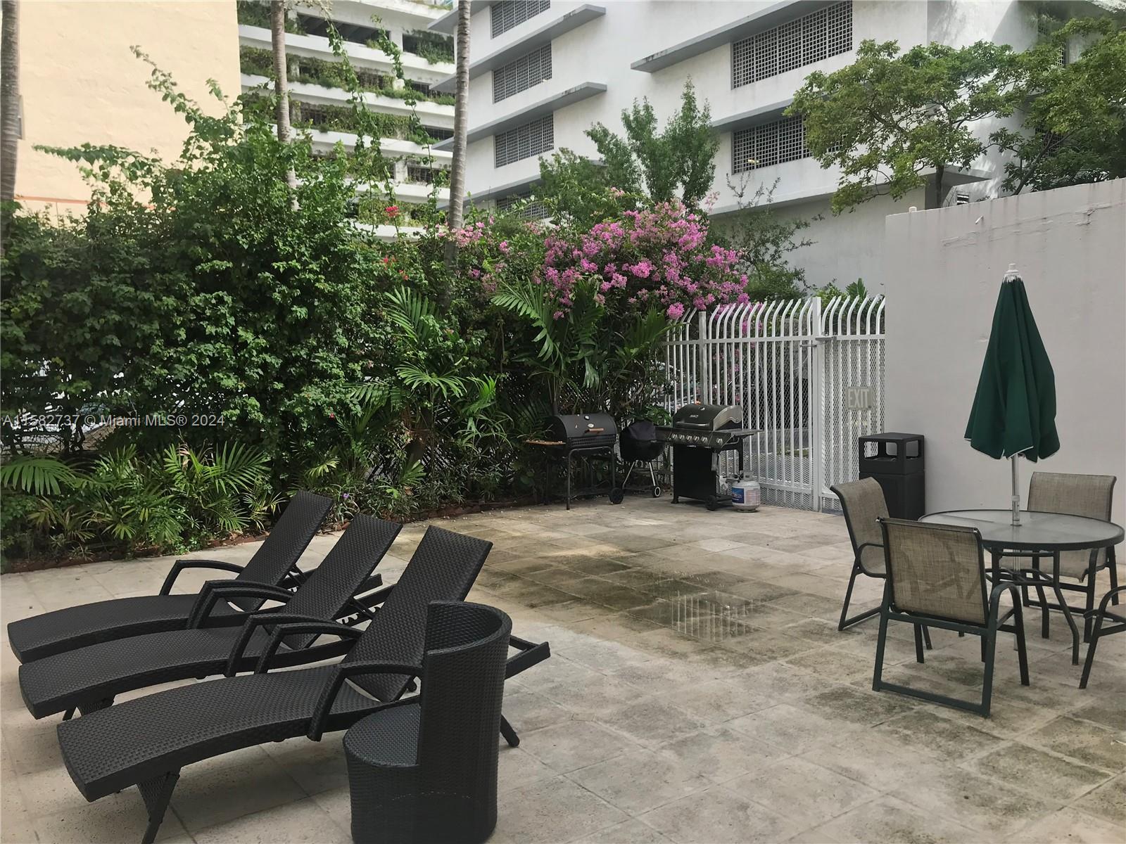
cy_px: 422
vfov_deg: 49.7
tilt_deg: -2.0
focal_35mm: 28
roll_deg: +1.4
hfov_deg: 63.4
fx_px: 911
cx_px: 563
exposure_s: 1/736
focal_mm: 3.99
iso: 20
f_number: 1.8
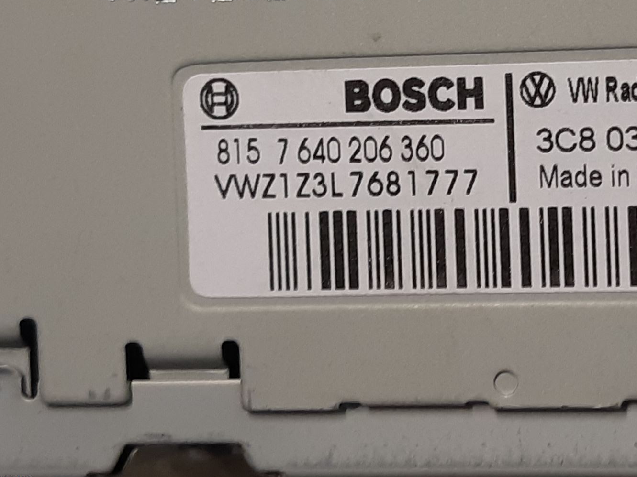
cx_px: 475
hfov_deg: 45.3
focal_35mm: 40
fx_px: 736
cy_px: 116
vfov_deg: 35.1
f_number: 1.7
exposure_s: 1/50
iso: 100
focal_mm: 3.93
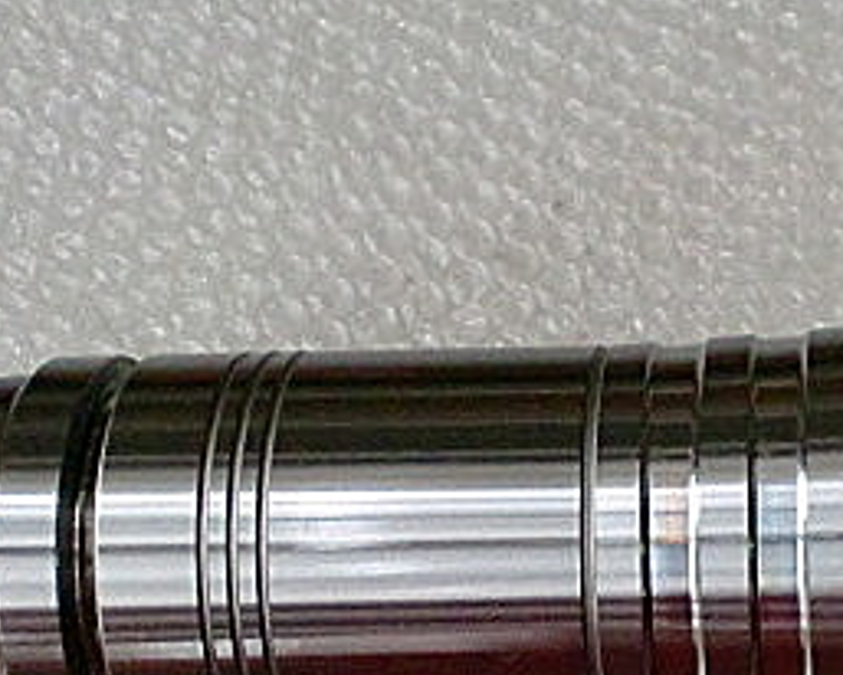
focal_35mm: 85
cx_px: 797
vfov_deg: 17.8
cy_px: 623
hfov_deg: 21.8
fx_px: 2122
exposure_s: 1/60
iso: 800
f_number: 3.1
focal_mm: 6.3
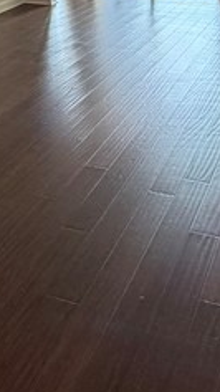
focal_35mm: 66
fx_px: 686
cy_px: -48
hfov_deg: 17.7
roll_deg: +1.1
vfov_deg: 28.7
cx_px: -10
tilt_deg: -6.1
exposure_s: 1/60
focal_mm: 2.22
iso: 200
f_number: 2.2
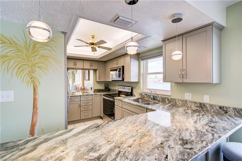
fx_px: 108
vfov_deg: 73.8
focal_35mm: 16
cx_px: 121
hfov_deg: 96.7
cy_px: 80
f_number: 8
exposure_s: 1/30
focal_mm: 16
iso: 400
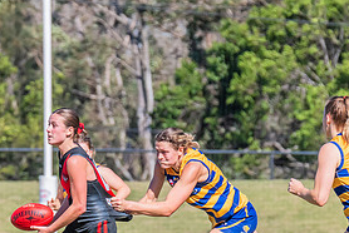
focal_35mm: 865
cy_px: 239
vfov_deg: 1.6
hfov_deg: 2.4
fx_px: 8394
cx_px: 15
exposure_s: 1/1250
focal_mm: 330
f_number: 11
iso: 800
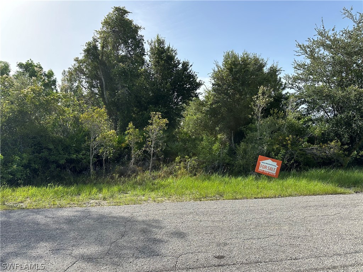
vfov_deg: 56.8
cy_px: 136
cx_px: 182
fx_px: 252
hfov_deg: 71.6
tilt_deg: +0.8
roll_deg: +0.1
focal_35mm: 24
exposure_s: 1/2660
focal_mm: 6.86
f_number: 1.78
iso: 80
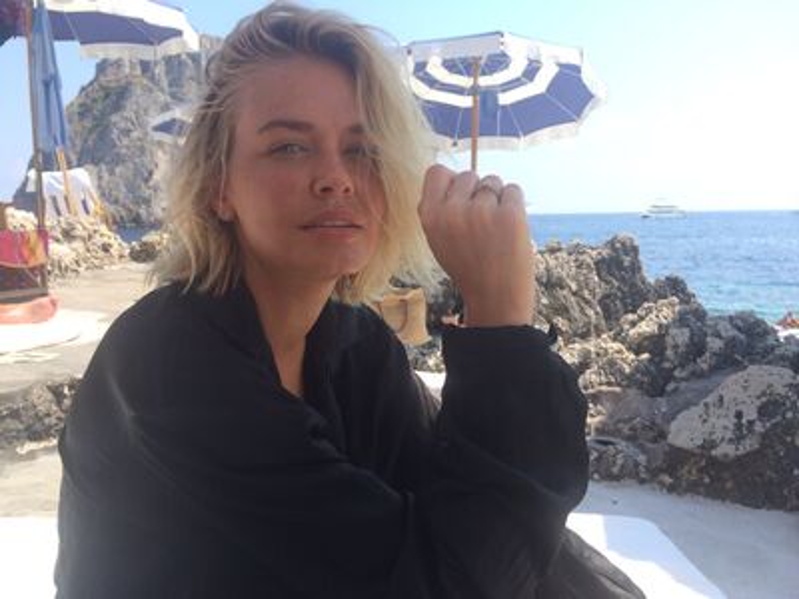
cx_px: 400
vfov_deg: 46.8
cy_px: 300
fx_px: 692
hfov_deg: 60.0
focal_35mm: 30
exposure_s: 1/1026
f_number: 2.2
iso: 32
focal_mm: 4.12
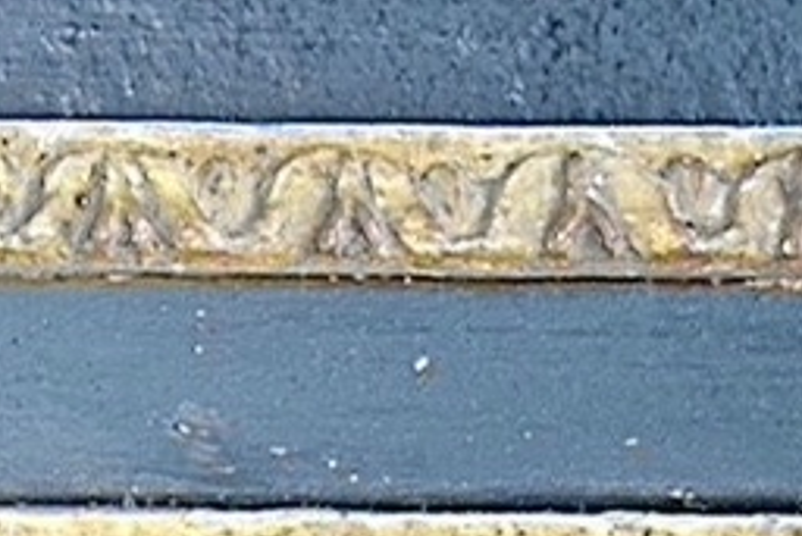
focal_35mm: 225
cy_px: 348
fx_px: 5015
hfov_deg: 8.7
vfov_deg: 6.1
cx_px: -708
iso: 1600
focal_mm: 32
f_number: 4.5
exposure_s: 1/60
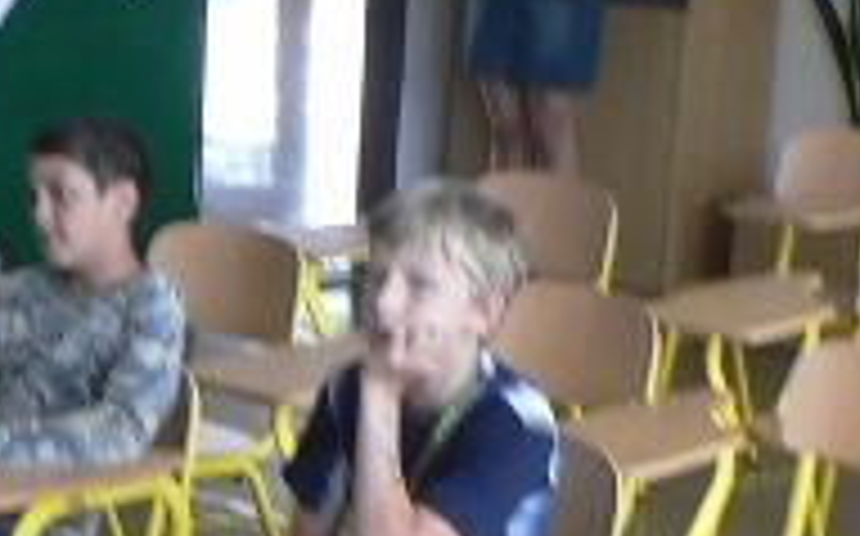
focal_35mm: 128
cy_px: 838
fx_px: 2997
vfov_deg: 9.9
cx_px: -135
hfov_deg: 15.8
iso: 100
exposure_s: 1/13
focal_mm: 6
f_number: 2.8
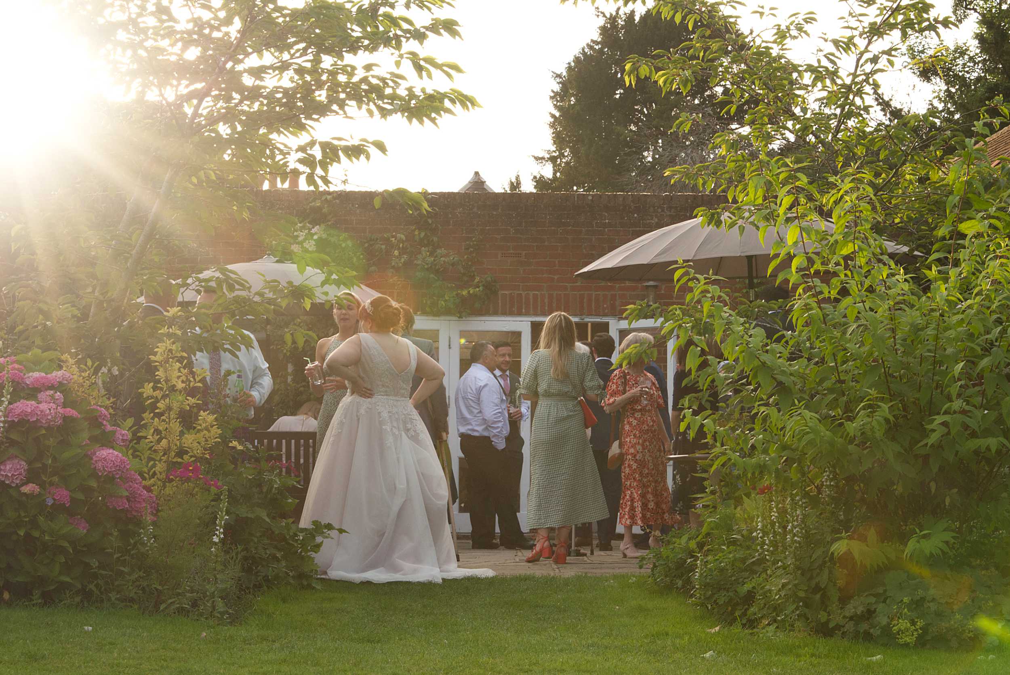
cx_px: 505
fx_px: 1965
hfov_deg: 28.8
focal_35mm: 70
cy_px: 338
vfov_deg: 19.5
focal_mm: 70
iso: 640
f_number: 13
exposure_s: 1/200
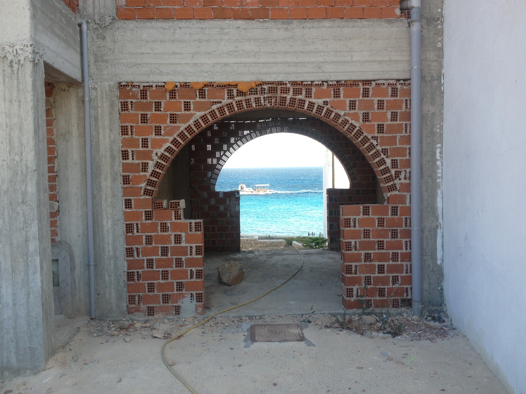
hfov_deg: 52.6
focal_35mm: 35
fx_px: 532
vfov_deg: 40.7
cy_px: 197
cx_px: 263
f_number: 2.4
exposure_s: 1/223
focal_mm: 4.28
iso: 50
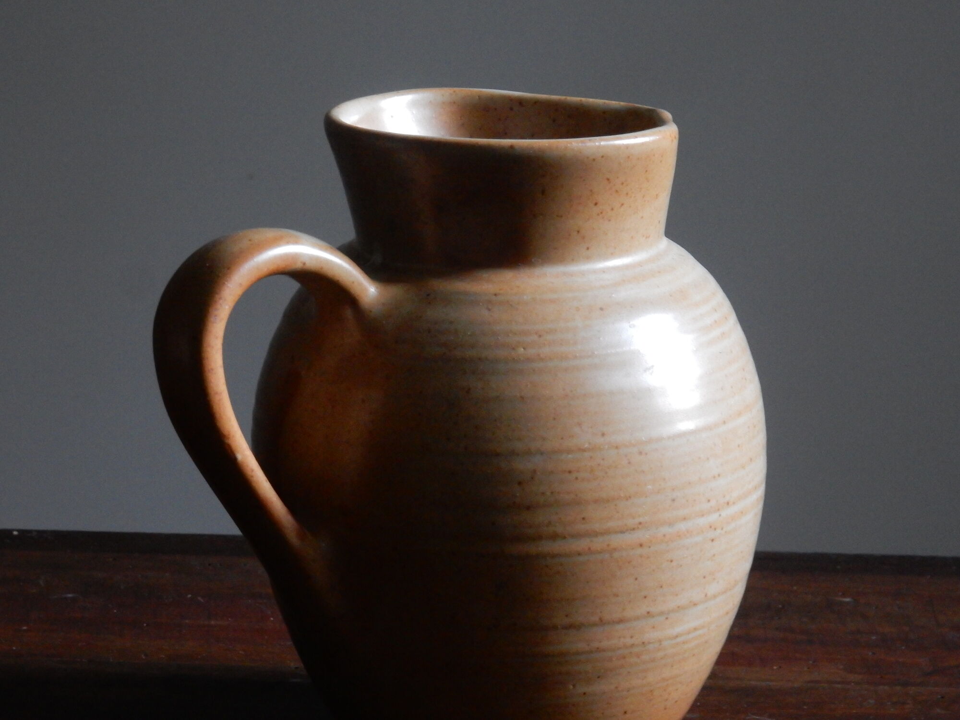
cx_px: 480
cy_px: 360
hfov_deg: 14.2
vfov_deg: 10.7
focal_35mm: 139
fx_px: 3855
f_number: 6
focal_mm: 24.7
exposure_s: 1/10
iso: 720
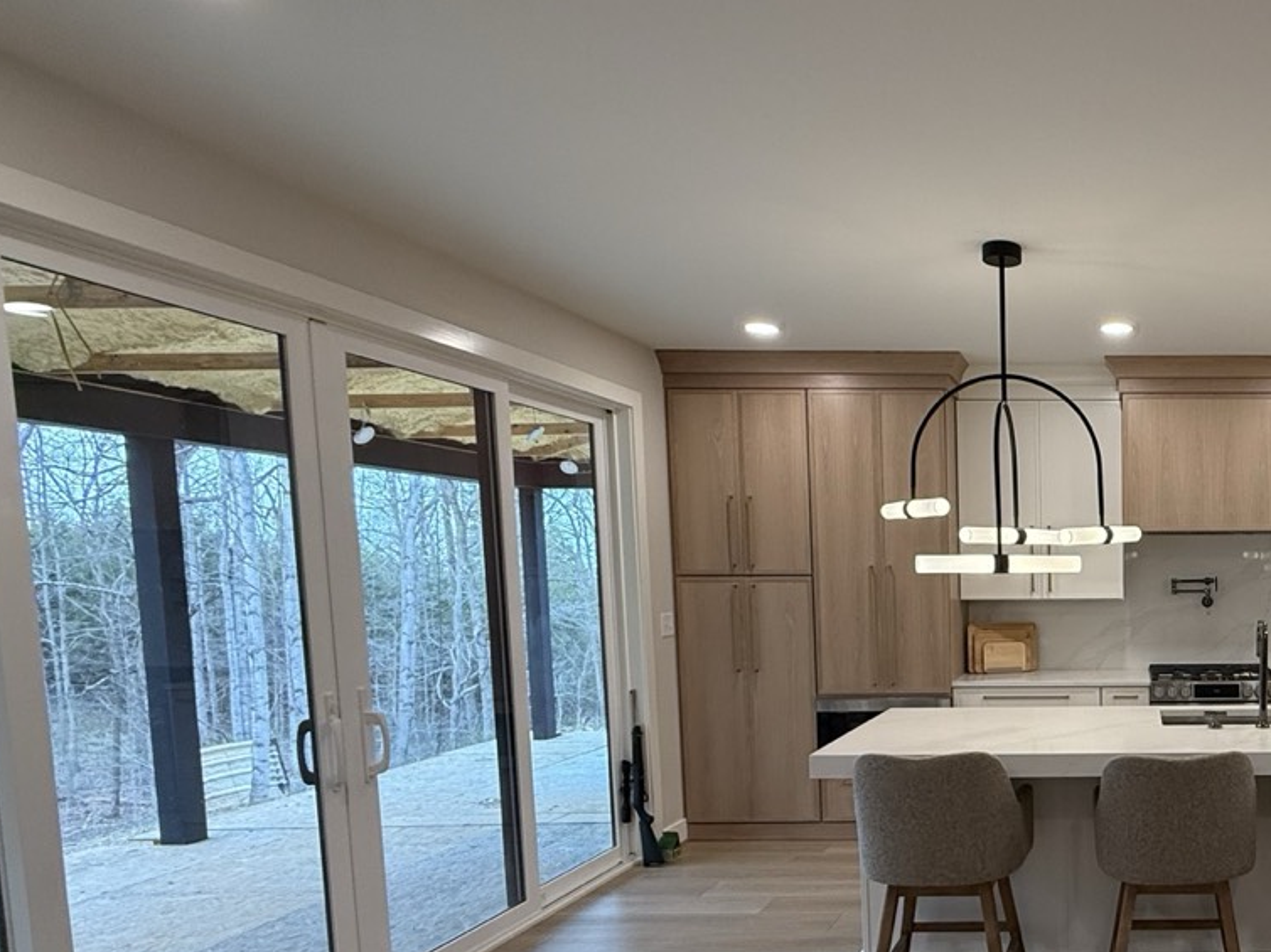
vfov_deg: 51.8
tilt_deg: -4.6
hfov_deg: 57.3
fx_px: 954
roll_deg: -0.5
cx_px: 1156
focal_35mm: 26
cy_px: 655
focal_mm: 2.22
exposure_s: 1/120
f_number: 2.2
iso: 160
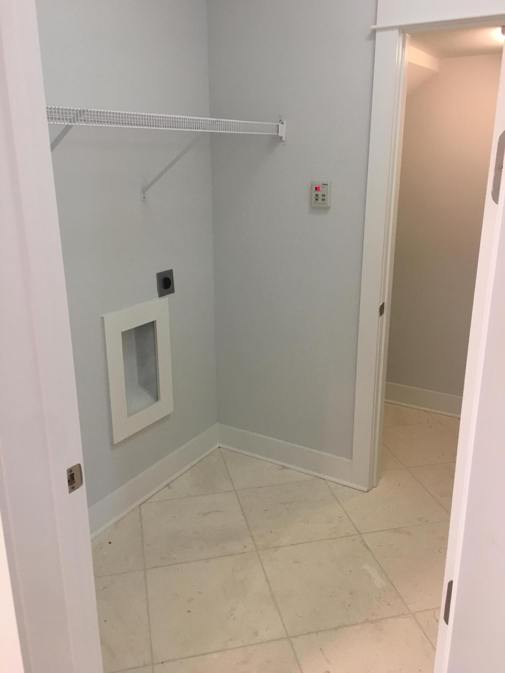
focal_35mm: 29
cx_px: 252
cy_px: 336
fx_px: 564
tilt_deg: -16.8
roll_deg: -0.6
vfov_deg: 61.7
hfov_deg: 48.2
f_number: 2.2
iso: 64
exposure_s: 1/30
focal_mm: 4.15
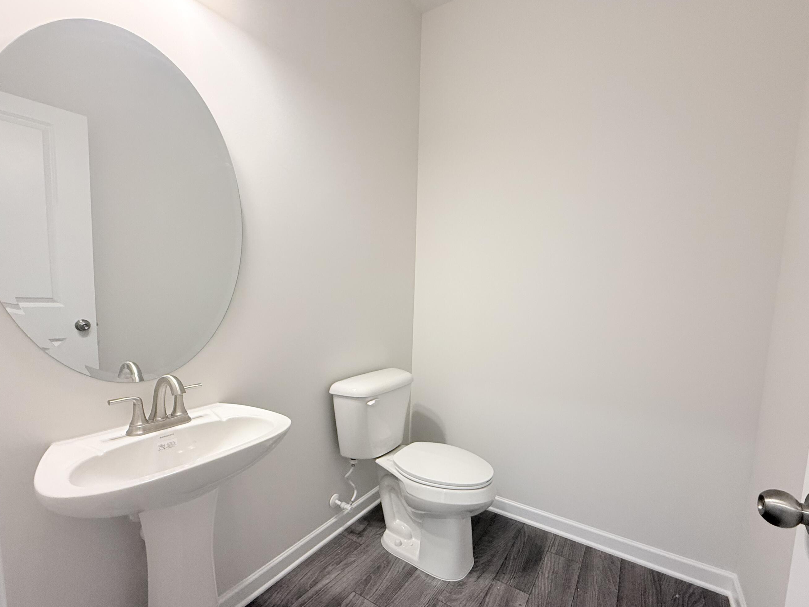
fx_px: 374
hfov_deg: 94.4
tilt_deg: -6.3
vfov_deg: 77.9
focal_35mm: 16
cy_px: 334
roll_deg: -1.4
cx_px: 423
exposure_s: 1/120
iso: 320
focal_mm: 2.22
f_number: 2.2
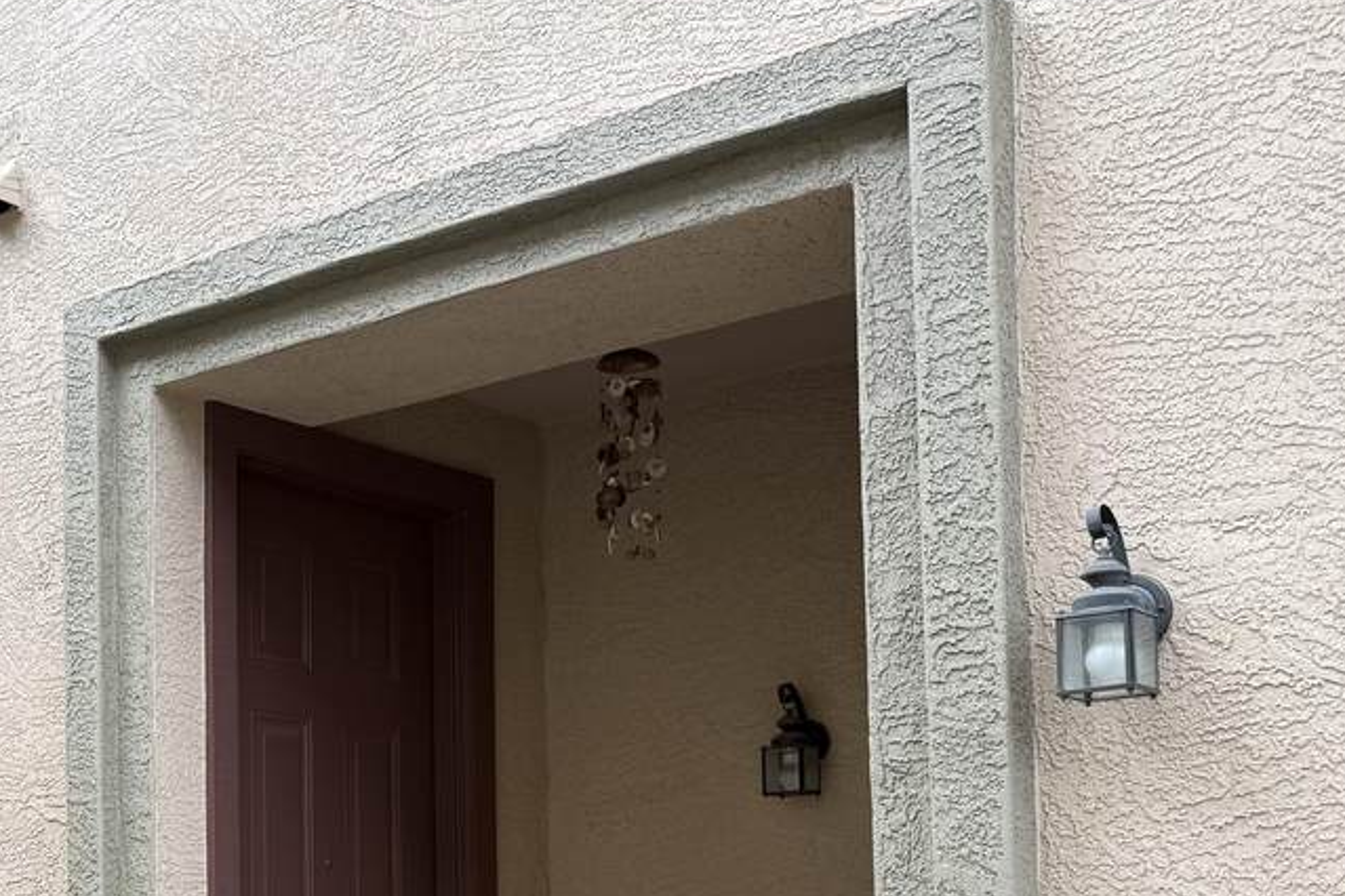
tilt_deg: +3.7
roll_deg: +0.9
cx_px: 63
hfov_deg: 36.4
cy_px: 843
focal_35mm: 50
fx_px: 1868
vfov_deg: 25.9
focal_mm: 6.76
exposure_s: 1/461
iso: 80
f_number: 1.78
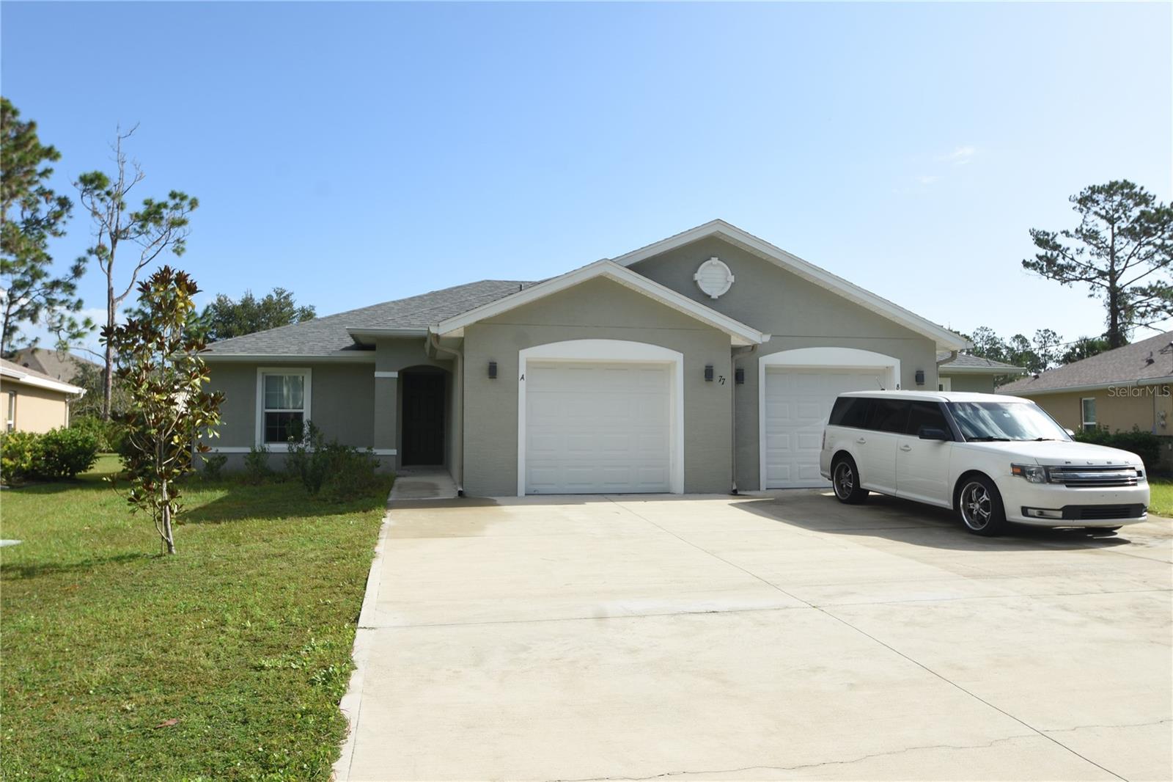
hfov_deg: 67.4
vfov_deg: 47.9
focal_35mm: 27
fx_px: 880
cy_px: 391
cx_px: 586
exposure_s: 1/250
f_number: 8
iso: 100
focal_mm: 18
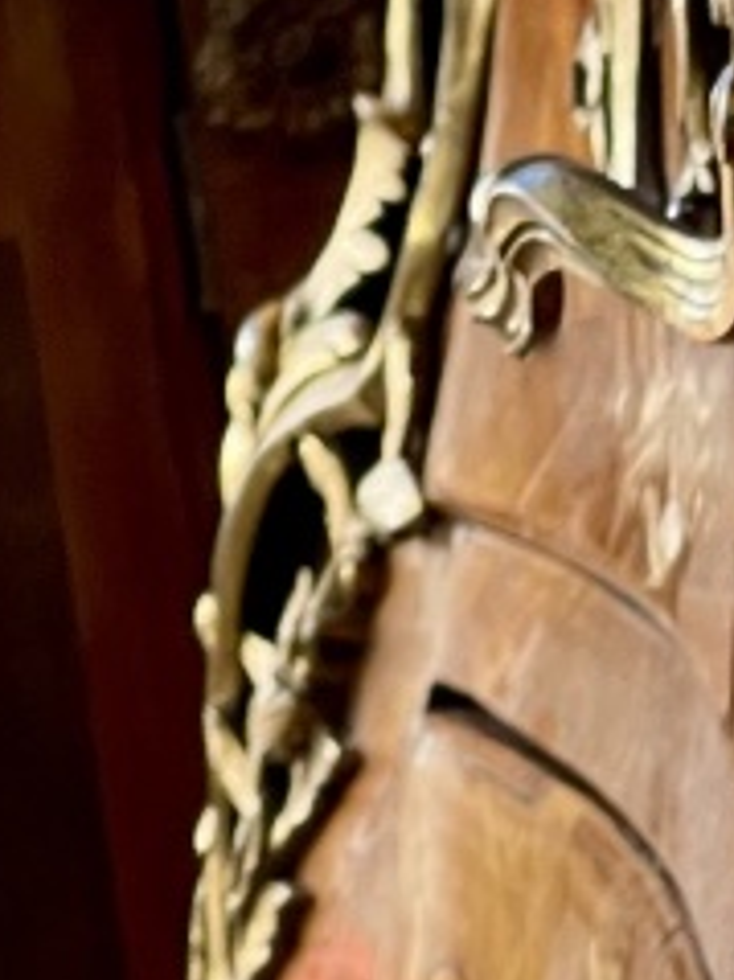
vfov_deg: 6.2
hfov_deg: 4.5
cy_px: 652
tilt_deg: -6.8
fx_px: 9083
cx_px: 1784
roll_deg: +4.8
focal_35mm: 321
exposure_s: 1/99
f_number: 2.2
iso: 125
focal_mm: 7.5
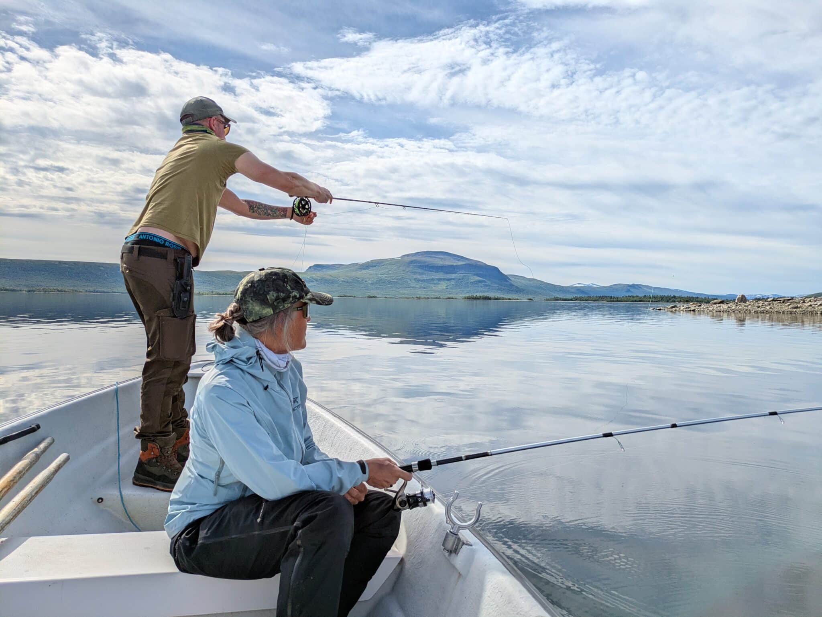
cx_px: 411
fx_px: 594
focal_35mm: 25
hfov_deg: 69.4
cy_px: 308
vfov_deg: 54.9
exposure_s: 1/4739
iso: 46
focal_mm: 5.43
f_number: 1.89
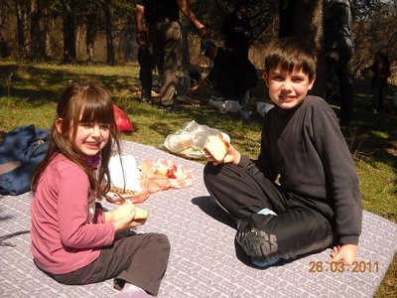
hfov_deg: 45.8
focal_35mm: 41
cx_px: 198
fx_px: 470
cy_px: 149
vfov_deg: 35.1
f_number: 5.5
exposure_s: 1/260
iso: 64
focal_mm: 6.72
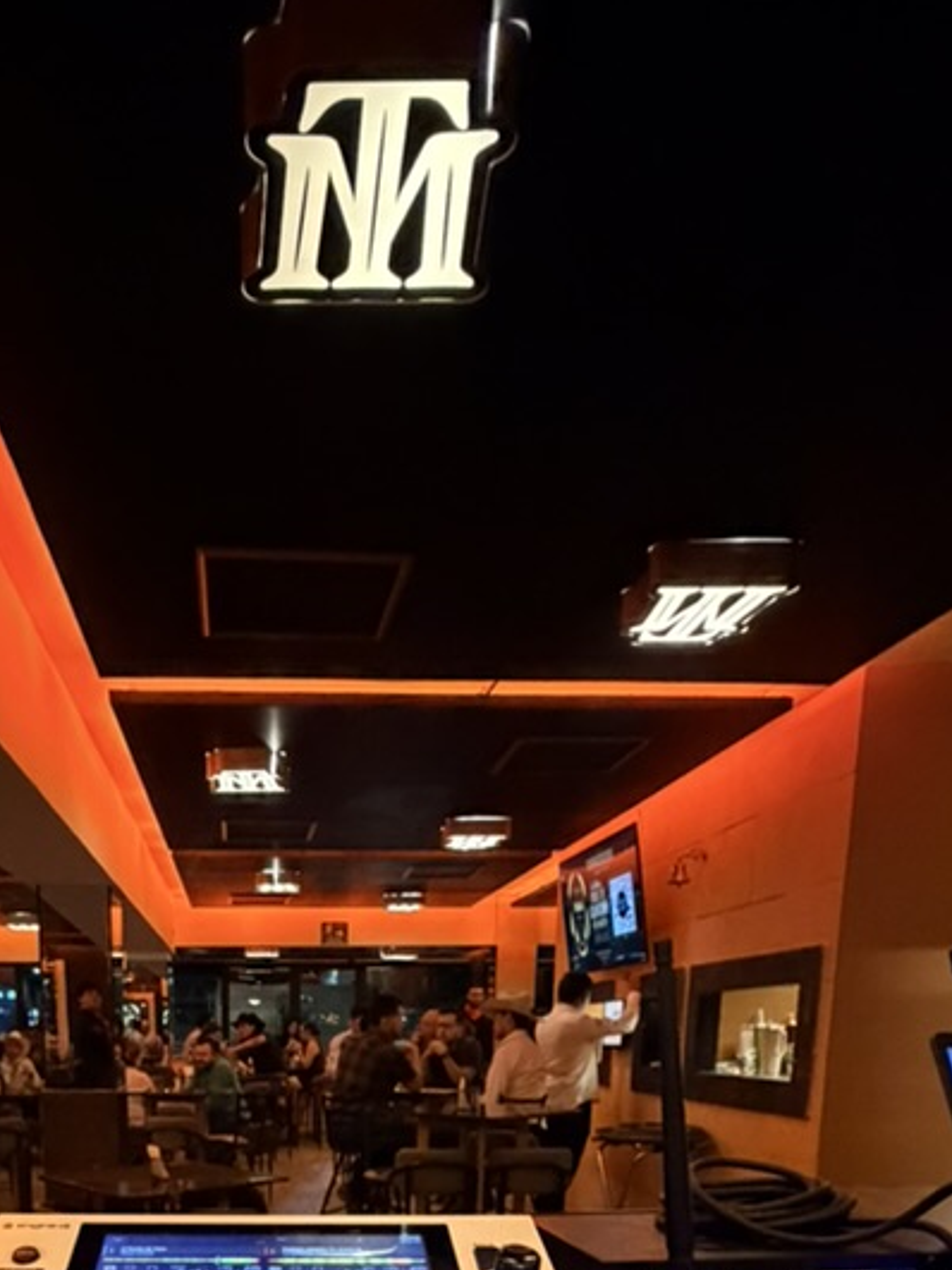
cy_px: 1210
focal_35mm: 27
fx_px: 990
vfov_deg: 54.2
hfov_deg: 49.7
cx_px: 266
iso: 1250
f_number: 2.2
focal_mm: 2.22
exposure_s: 1/40
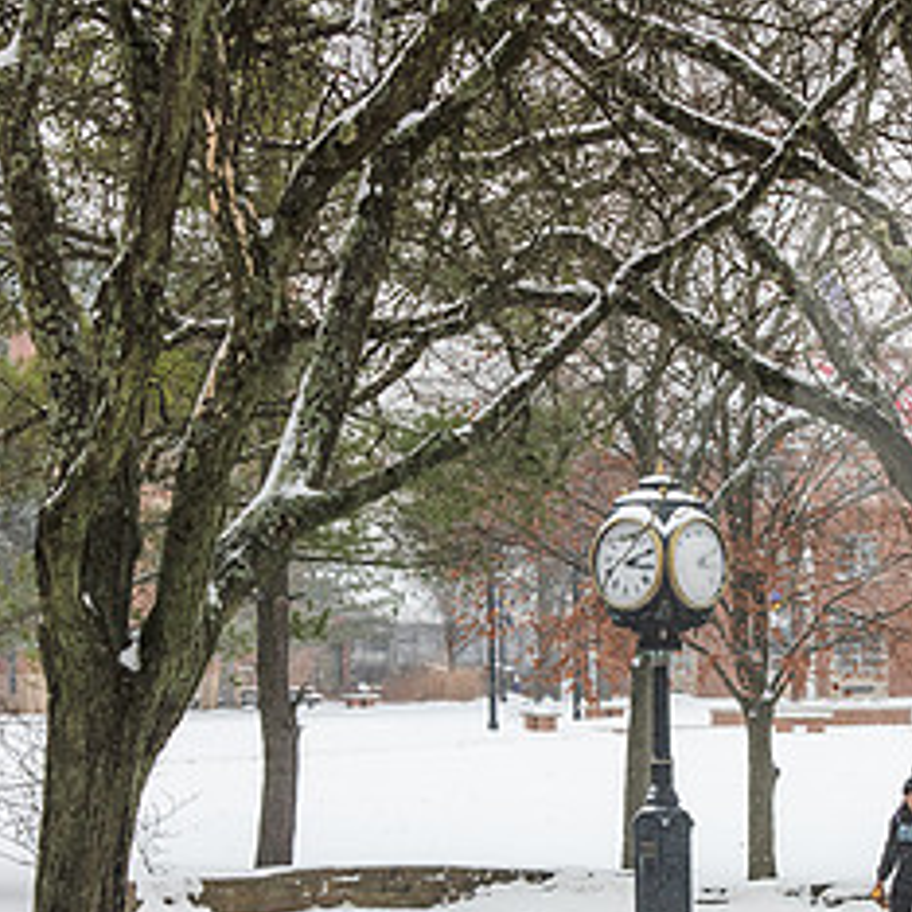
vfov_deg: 9.2
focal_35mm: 190
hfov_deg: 9.2
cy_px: 653
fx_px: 5663
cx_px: 678
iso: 500
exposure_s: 1/250
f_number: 5
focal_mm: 90
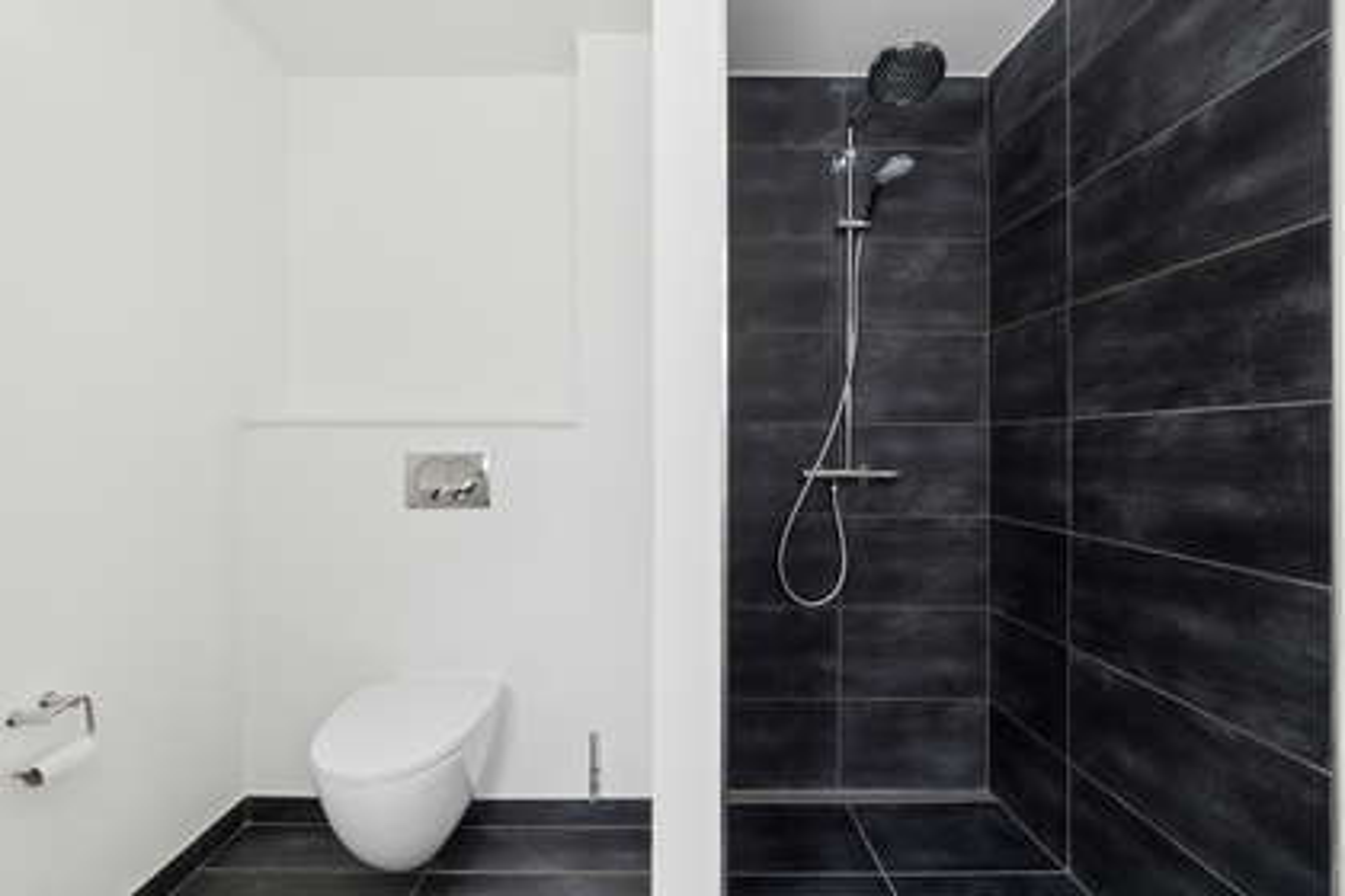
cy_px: 448
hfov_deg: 100.4
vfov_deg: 77.3
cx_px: 672
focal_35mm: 15
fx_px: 560
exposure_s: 1/15
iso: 500
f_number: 8
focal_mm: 10
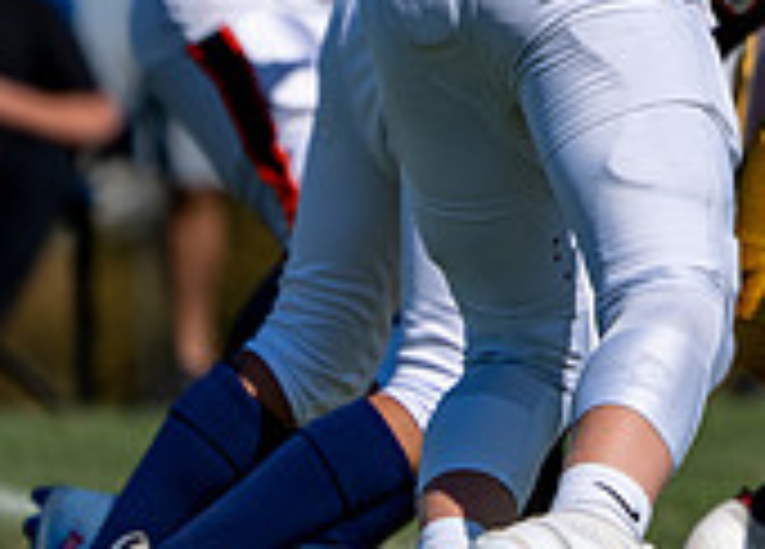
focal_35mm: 1229
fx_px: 26745
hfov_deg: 1.6
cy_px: -151
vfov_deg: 1.2
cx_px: 1287
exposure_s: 1/1600
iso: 100
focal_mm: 309
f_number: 5.6
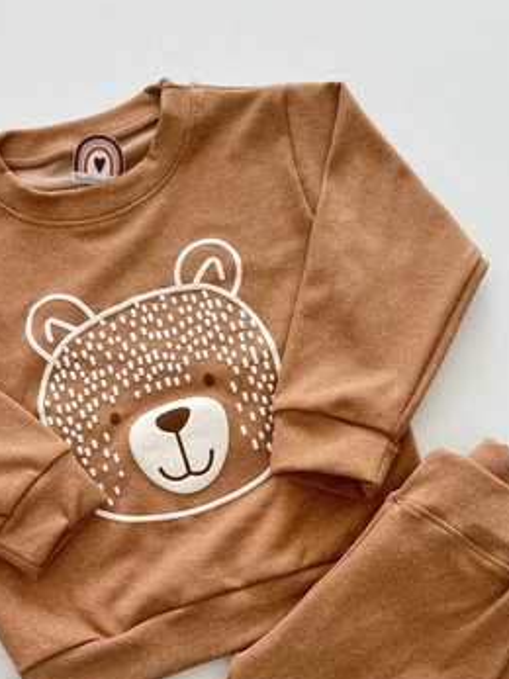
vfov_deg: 46.2
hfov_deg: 35.9
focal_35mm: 40
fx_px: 785
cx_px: 225
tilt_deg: -83.4
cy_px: 447
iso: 50
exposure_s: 1/171
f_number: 1.5
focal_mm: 5.7
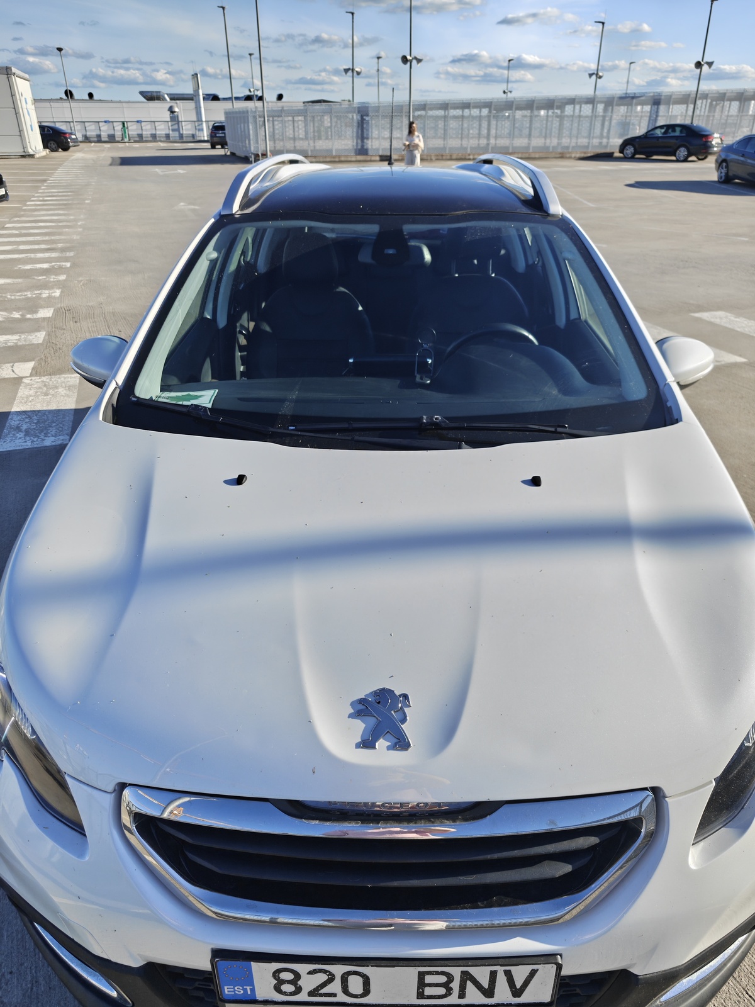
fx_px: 698
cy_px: 504
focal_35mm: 24
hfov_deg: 56.8
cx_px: 378
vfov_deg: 71.6
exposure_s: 1/3242
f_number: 1.68
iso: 97
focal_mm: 6.57
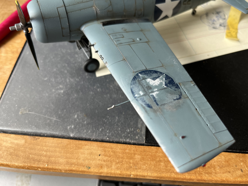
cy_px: 93
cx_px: 124
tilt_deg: -60.0
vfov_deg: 53.1
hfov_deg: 67.3
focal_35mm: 26
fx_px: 186
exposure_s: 1/121
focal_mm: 5.1
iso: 100
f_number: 1.6
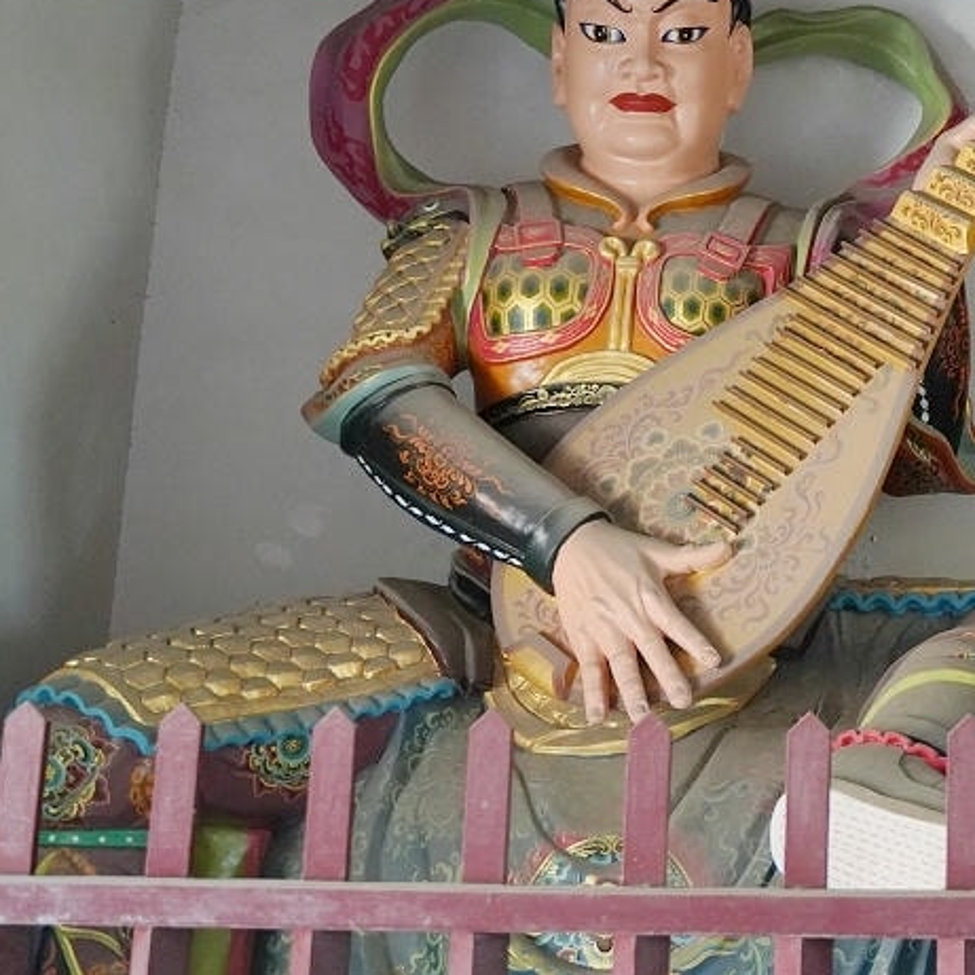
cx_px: 1161
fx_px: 1976
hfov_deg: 25.1
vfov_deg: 27.4
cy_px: 273
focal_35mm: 62
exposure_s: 1/160
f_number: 2.8
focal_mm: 28
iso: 3200
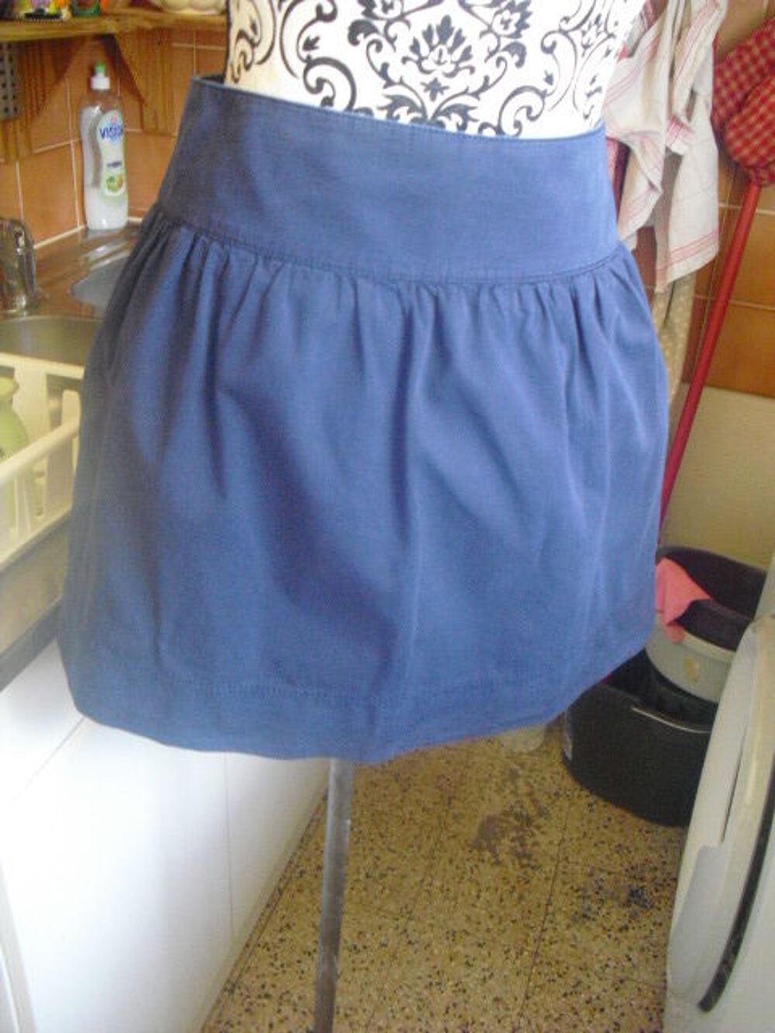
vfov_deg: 51.4
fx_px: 1074
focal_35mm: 36
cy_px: 516
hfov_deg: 39.7
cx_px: 388
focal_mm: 6.3
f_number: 3.1
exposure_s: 1/60
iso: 800
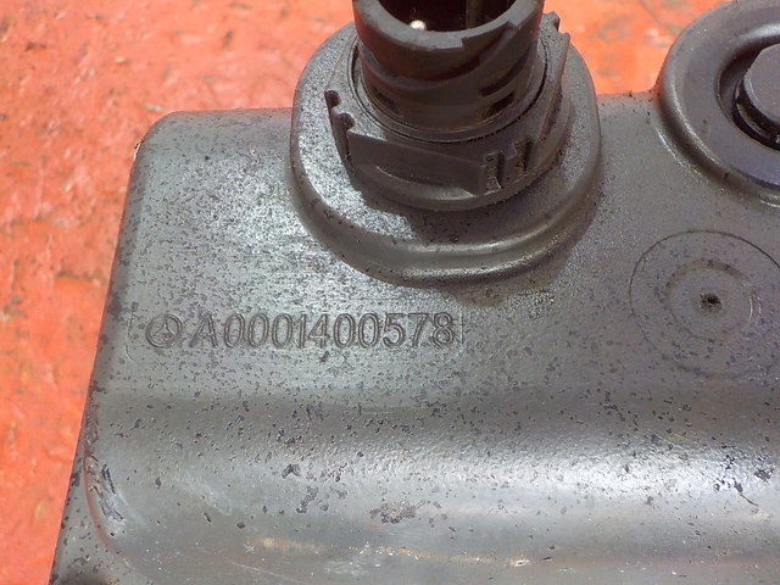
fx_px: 676
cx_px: 390
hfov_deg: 60.0
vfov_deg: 46.8
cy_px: 292
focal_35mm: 30
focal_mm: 4.1
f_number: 3.3
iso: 280
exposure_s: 1/30
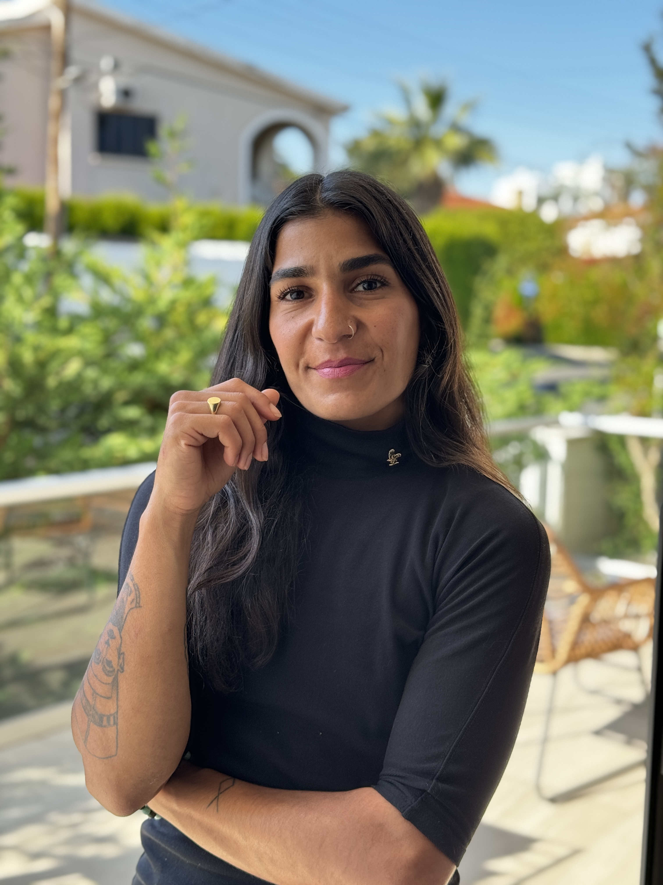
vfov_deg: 39.7
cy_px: 442
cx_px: 332
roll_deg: -1.8
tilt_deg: -5.9
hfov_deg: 30.3
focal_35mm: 48
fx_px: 1226
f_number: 1.78
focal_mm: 6.76
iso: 64
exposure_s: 1/383
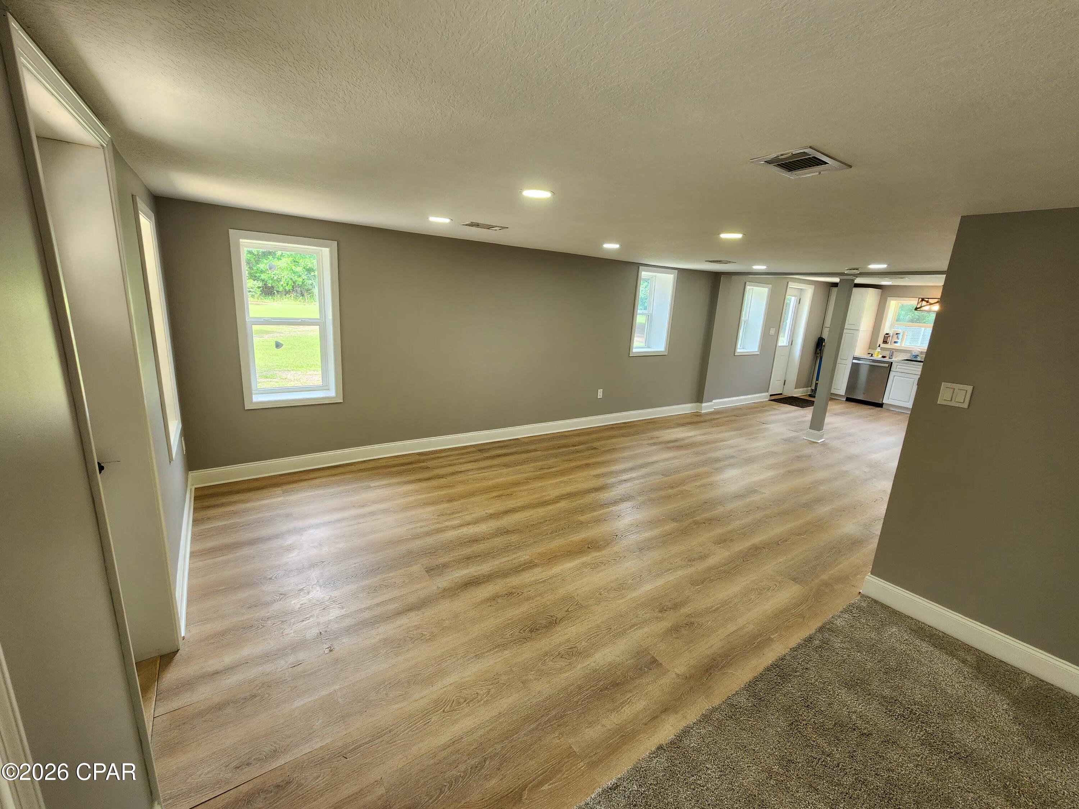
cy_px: 404
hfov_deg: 106.2
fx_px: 405
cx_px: 540
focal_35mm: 13
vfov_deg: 89.9
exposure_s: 1/60
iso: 100
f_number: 2.2
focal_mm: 2.2
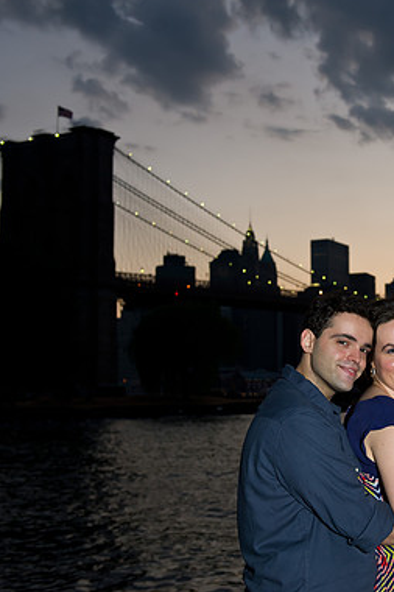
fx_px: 953
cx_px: 363
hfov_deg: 22.7
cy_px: 294
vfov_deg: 34.5
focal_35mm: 58
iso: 400
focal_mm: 38
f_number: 4
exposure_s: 1/250
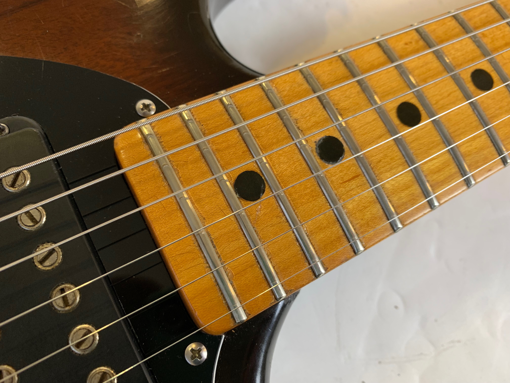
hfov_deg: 67.3
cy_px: 192
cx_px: 255
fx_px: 383
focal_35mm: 26
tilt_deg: -70.8
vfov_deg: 53.1
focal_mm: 4.25
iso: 100
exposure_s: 1/50
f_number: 1.8
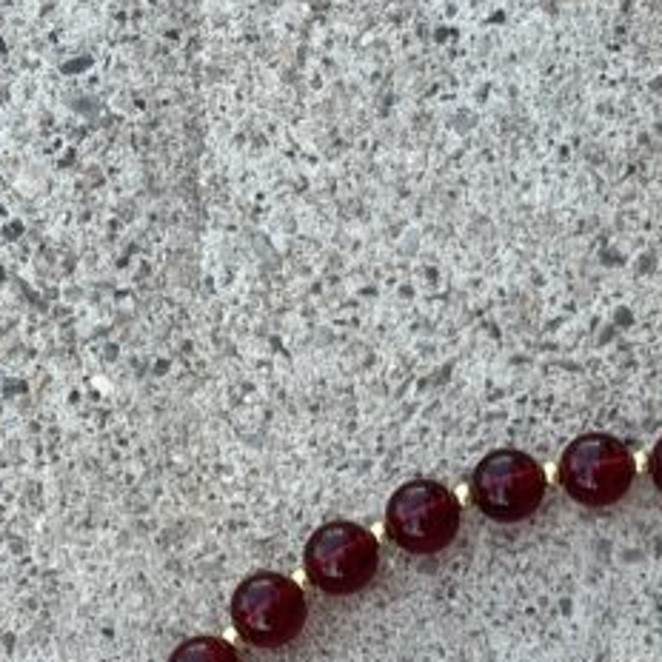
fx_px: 2575
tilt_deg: -83.4
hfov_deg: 14.4
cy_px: 1184
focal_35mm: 119
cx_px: 696
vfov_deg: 13.2
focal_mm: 5.1
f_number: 1.6
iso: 50
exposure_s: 1/384
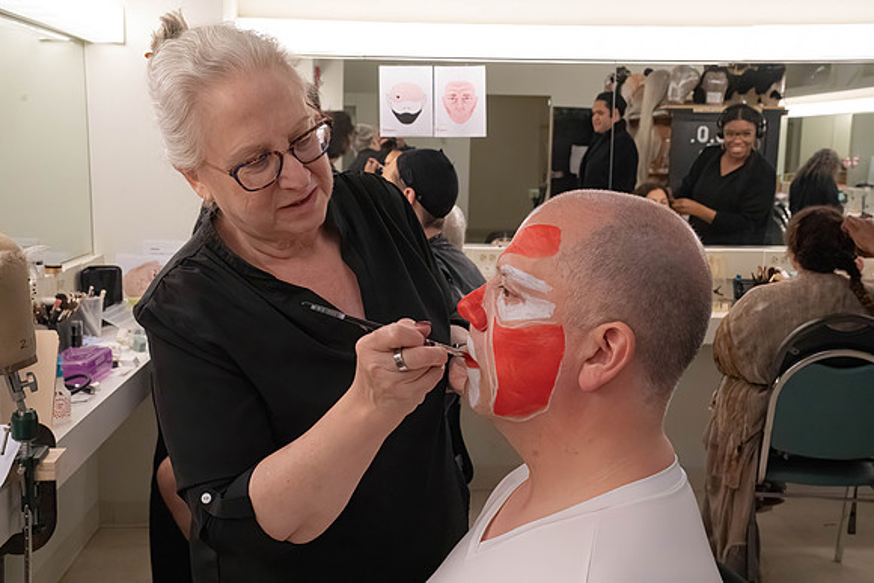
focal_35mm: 41
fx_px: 996
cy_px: 292
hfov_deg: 47.4
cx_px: 437
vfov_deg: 32.6
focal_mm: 41
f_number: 11
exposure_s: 1/500
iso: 16000
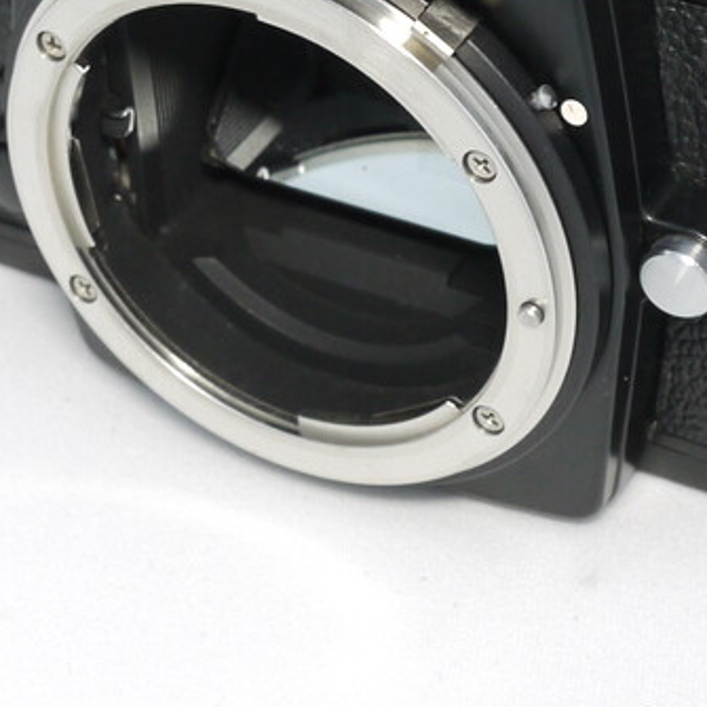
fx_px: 2634
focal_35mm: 114
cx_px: 386
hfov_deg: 15.3
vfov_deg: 14.8
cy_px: -110
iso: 400
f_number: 8
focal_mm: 18
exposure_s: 1/15
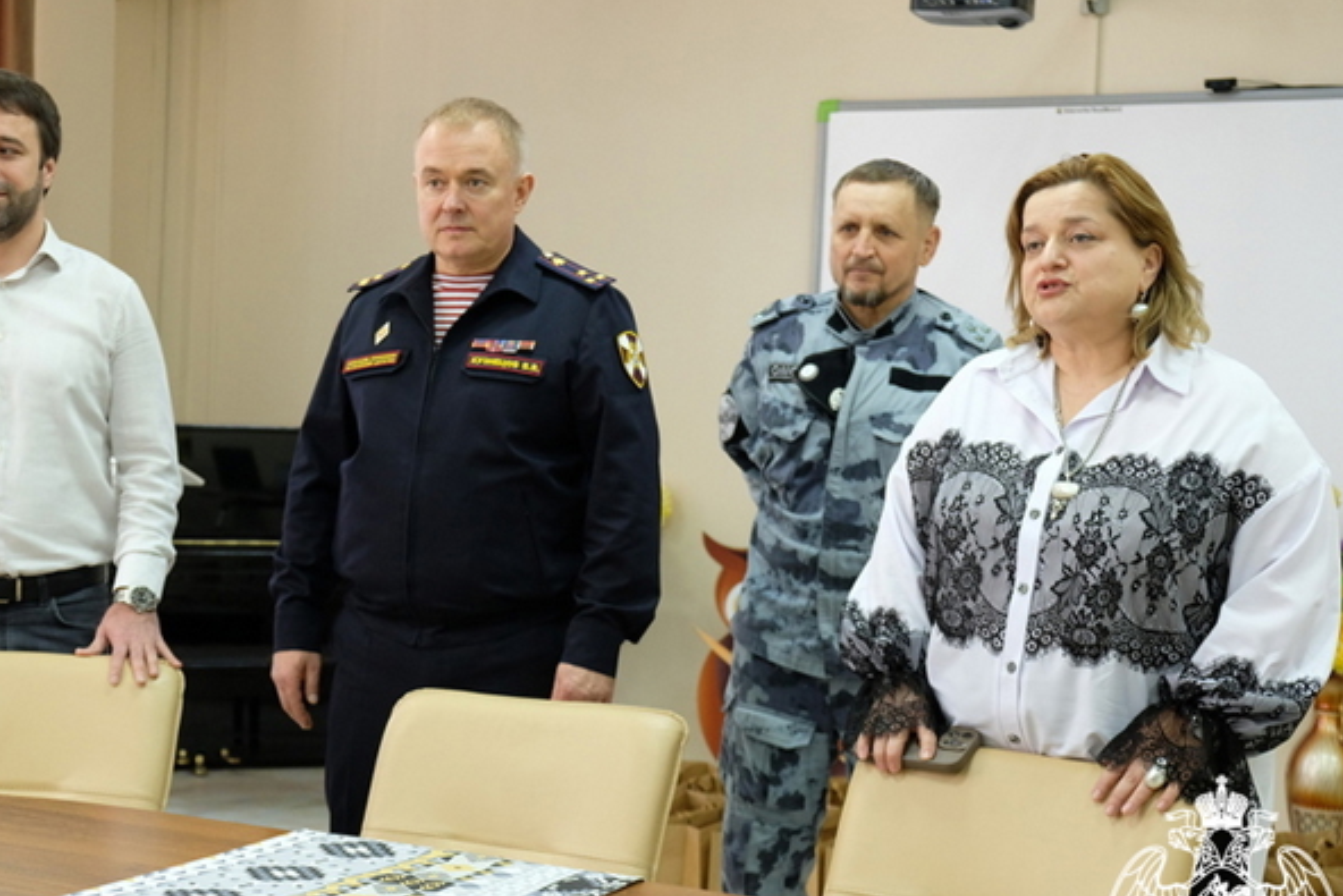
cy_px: 483
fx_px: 2127
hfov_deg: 34.9
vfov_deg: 23.8
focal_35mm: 57
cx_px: 526
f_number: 3.6
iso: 1250
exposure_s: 1/120
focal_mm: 30.2
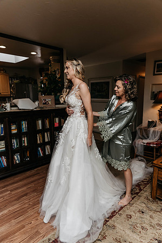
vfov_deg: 73.7
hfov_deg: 53.1
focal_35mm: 24
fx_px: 162
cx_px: 81
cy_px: 122
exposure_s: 1/640
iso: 1000
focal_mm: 24
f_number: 2.8
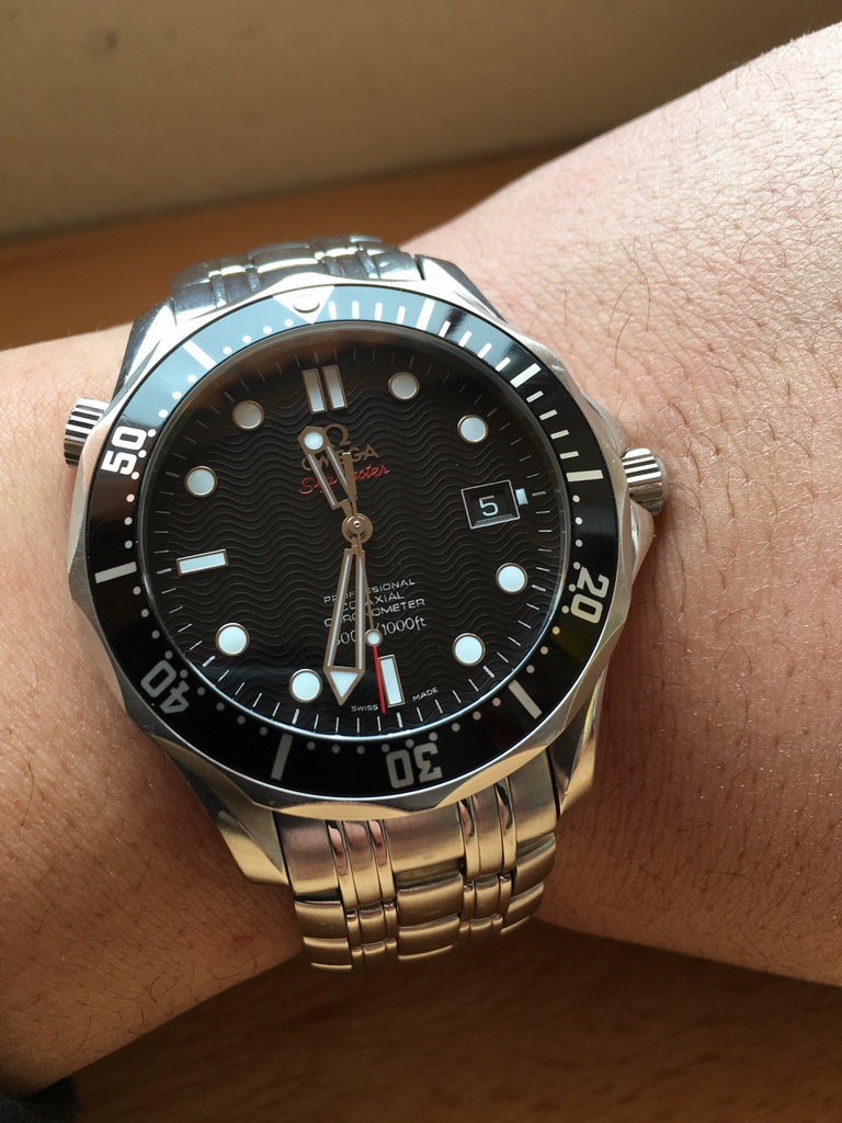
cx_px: 421
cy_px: 562
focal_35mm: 29
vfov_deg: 61.7
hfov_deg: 48.2
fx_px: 941
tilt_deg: -49.6
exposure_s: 1/50
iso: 25
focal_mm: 4.15
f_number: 2.2
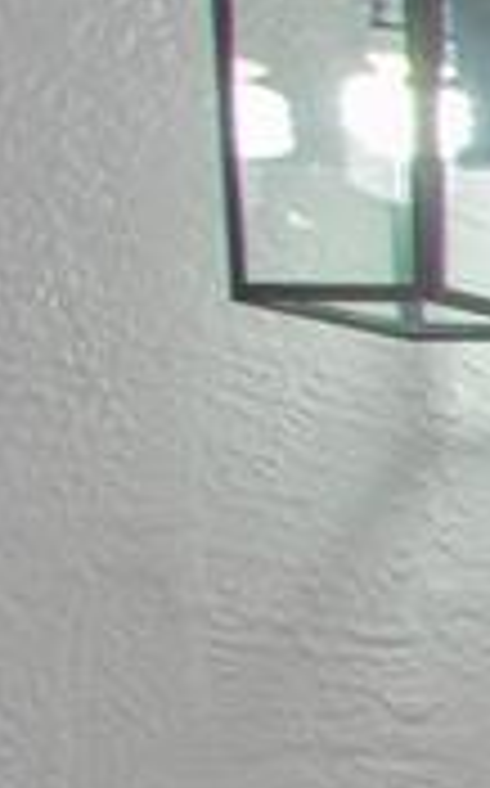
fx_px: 2999
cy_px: 1157
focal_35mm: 140
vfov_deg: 14.1
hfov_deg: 4.6
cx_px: 3268
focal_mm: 10
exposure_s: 1/15
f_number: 11
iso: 640
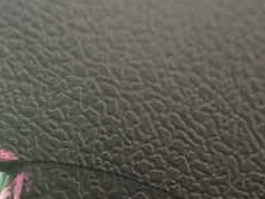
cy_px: 194
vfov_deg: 16.3
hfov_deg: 21.8
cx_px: 63
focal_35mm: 89
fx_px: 682
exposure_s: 1/125
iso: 200
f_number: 2.3
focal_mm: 5.4
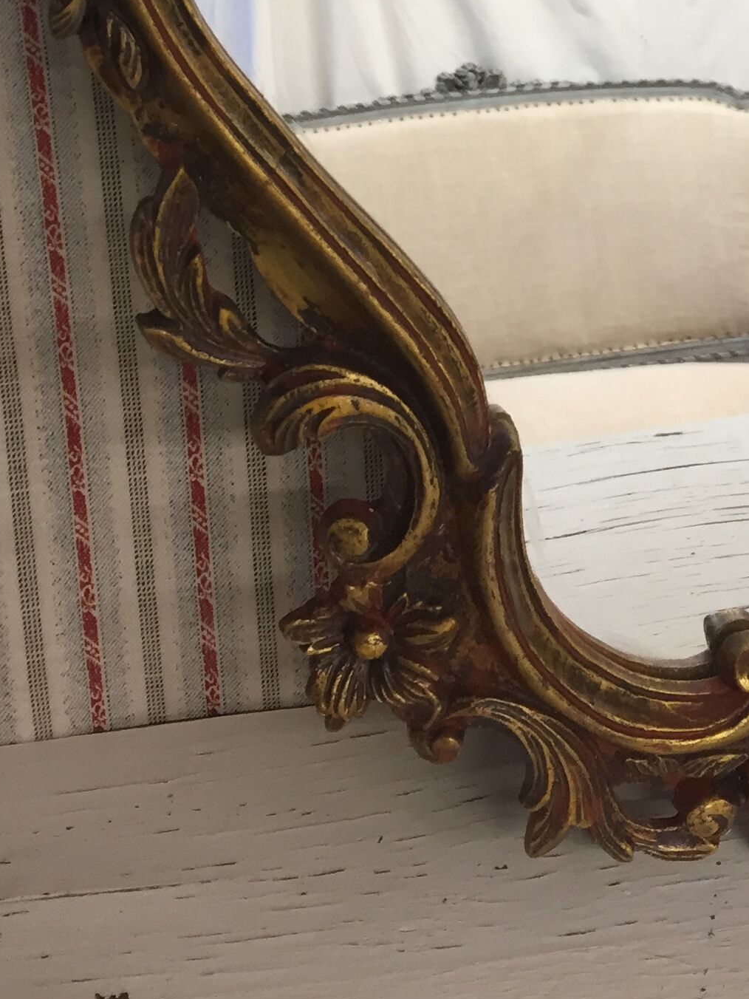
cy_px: -132
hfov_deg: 20.8
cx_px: 561
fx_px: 2019
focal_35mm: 70
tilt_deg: -18.4
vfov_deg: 25.5
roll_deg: +0.8
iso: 40
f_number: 2.2
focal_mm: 4.15
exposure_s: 1/33
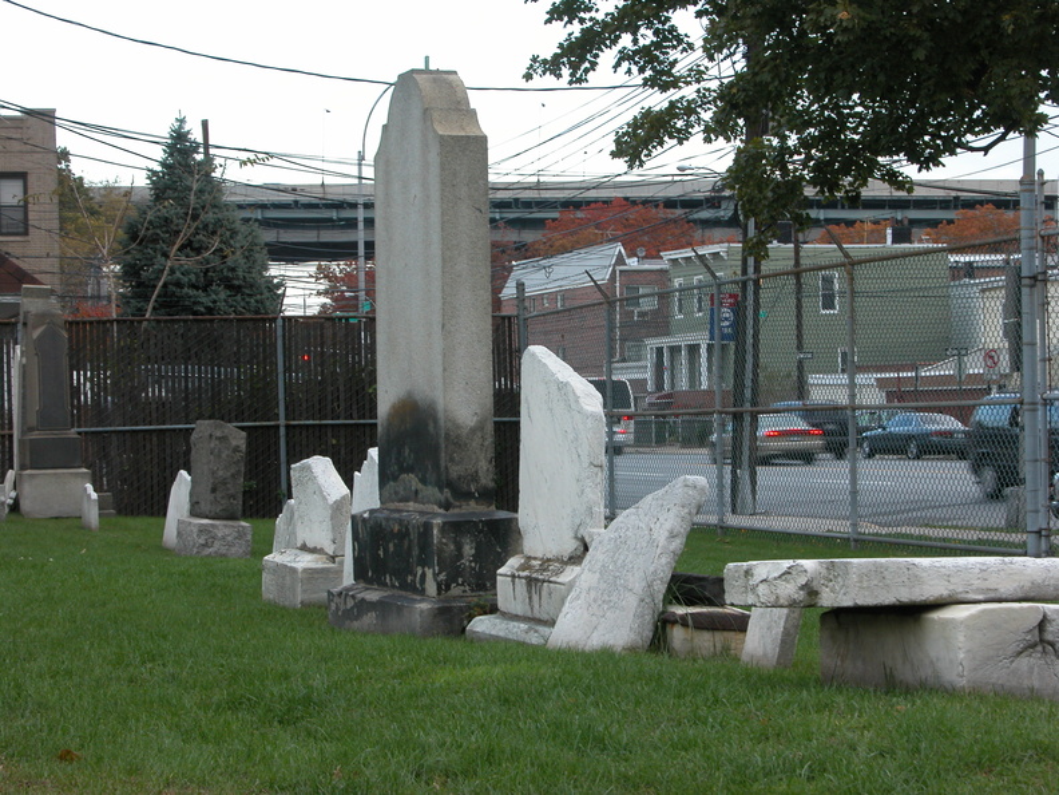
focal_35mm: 78
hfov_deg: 25.0
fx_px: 2386
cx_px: 530
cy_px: 398
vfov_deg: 18.9
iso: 100
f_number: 6.8
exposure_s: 1/29.9
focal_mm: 19.9
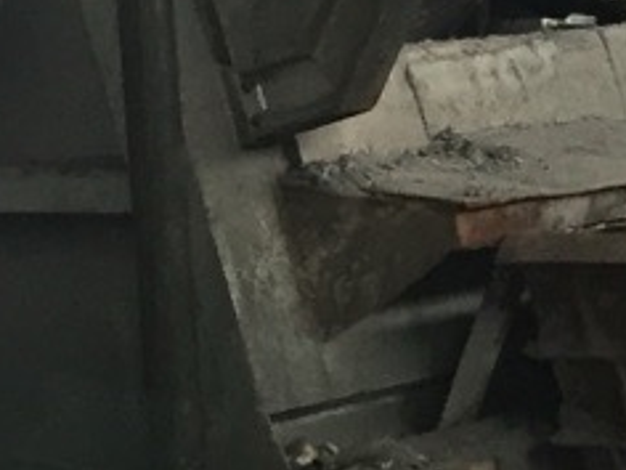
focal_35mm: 197
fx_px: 3563
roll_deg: +2.3
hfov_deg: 9.8
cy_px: -268
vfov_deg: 7.4
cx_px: -279
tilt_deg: +4.2
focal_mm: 4.15
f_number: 2.2
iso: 100
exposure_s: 1/30
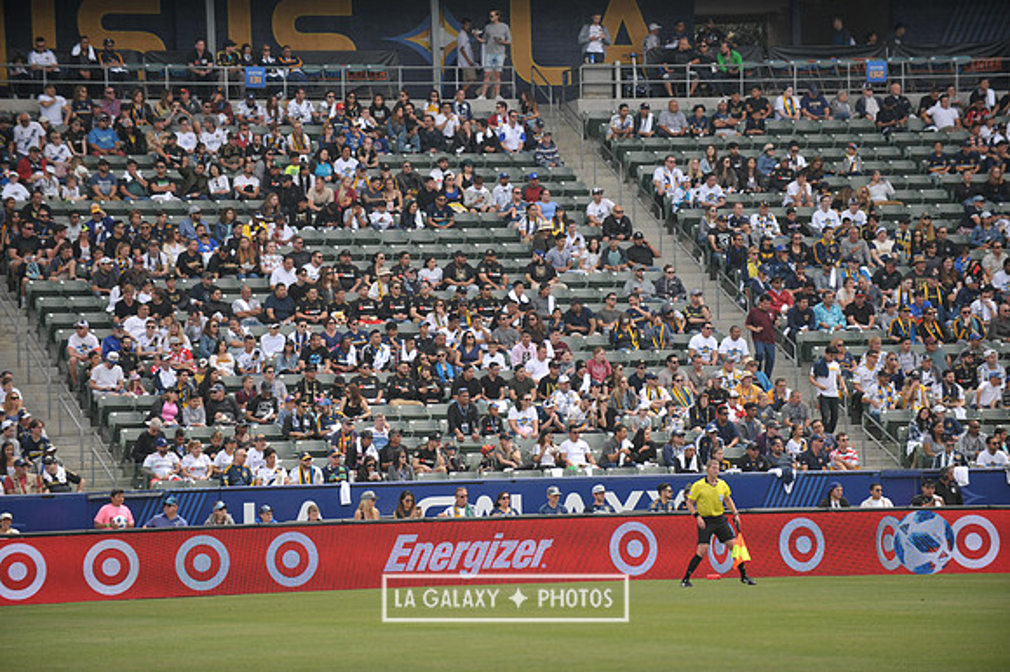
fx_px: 5608
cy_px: 336
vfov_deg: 6.9
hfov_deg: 10.3
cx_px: 505
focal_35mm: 200
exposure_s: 1/2500
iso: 320
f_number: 3.5
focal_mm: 200
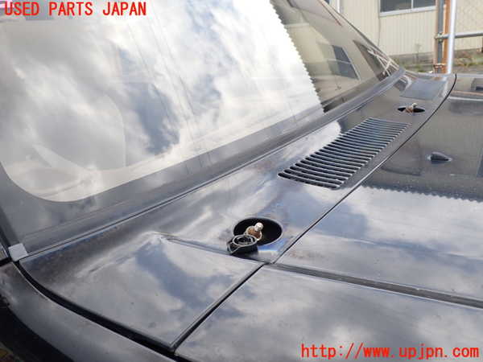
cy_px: 181
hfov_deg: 60.0
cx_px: 242
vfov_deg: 46.8
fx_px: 419
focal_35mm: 30
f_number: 3.2
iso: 100
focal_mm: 5.4
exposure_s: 1/500
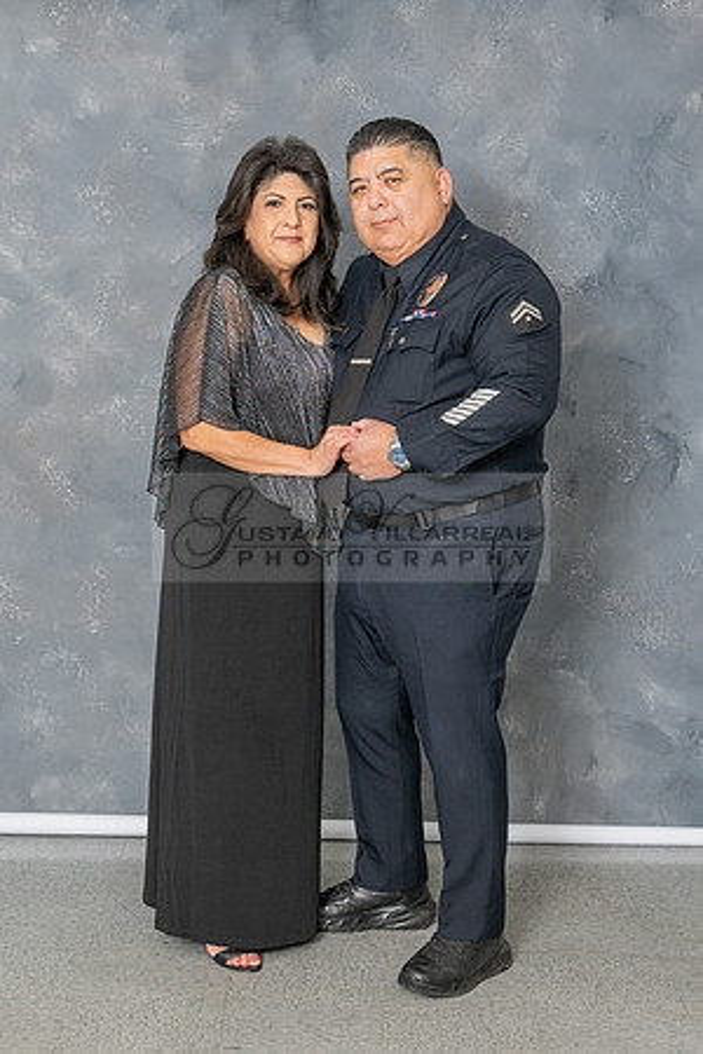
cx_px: 301
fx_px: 1731
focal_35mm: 59
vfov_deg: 33.9
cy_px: 507
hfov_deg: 22.9
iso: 200
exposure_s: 1/200
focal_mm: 38
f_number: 5.6
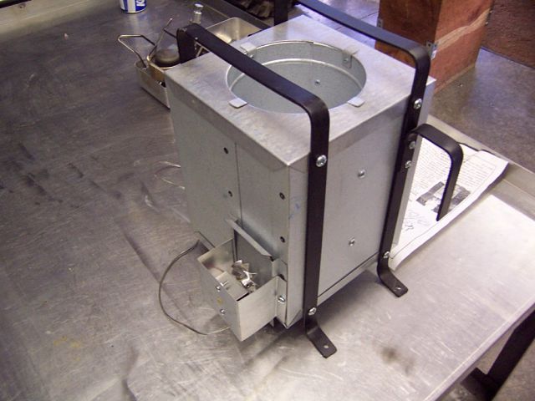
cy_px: 200
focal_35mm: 33
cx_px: 268
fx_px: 510
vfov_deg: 42.9
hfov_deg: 55.4
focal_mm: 5.5
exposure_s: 1/30
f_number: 2.8
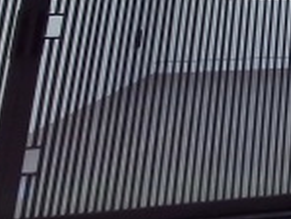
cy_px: -162
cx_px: 507
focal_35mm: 66
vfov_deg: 18.2
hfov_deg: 21.1
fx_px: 555
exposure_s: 1/3333
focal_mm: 1.64
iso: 40
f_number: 2.2
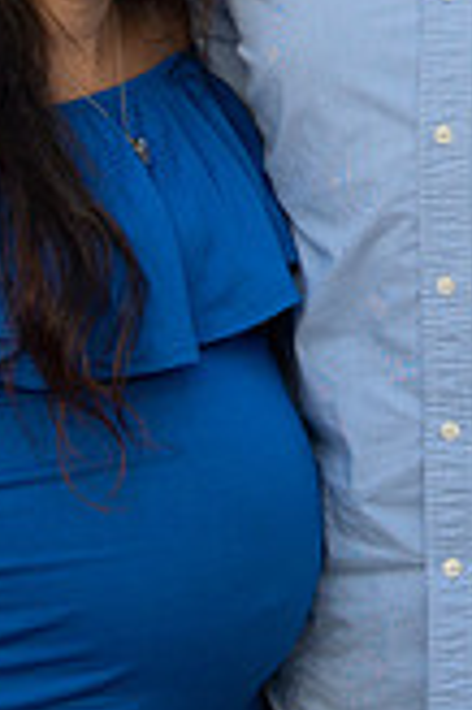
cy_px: 78
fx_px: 2601
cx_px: 489
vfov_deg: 15.4
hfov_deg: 10.3
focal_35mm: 132
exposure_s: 1/320
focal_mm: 32
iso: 125
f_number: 4
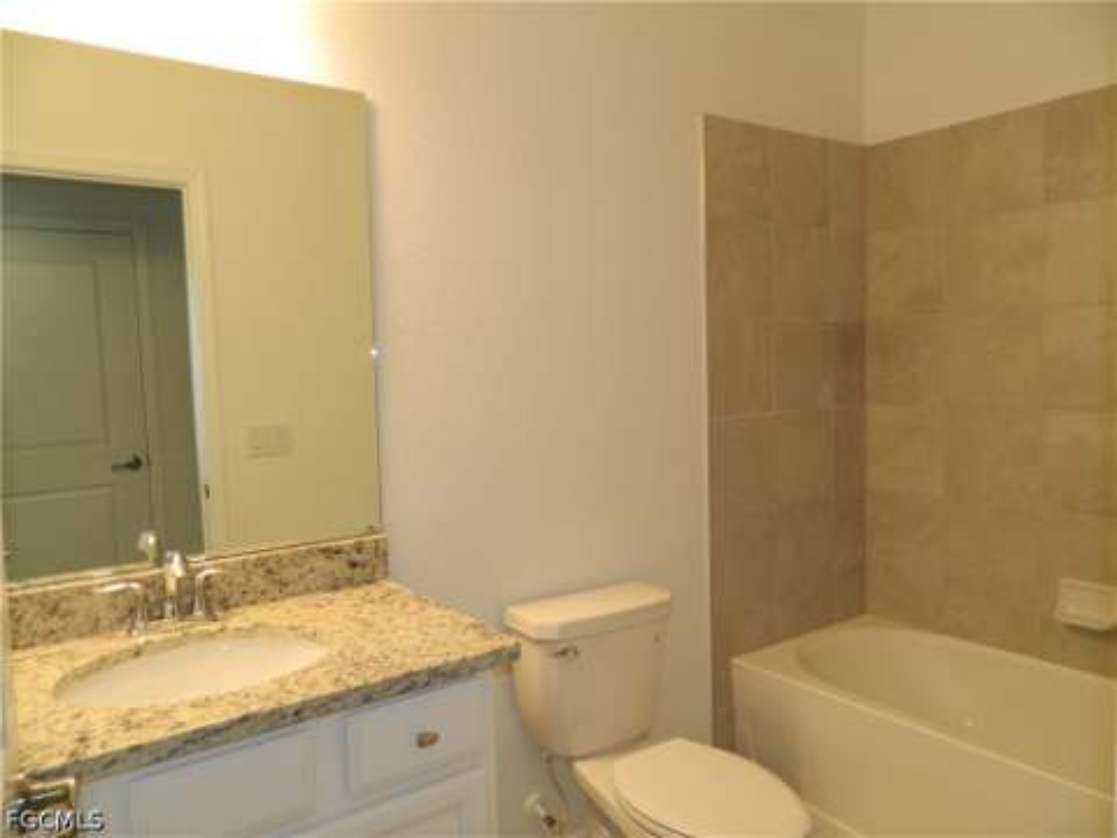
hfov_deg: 69.4
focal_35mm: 25
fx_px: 807
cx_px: 558
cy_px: 419
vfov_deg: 54.9
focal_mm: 4.5
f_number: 3.1
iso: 140
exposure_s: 1/30
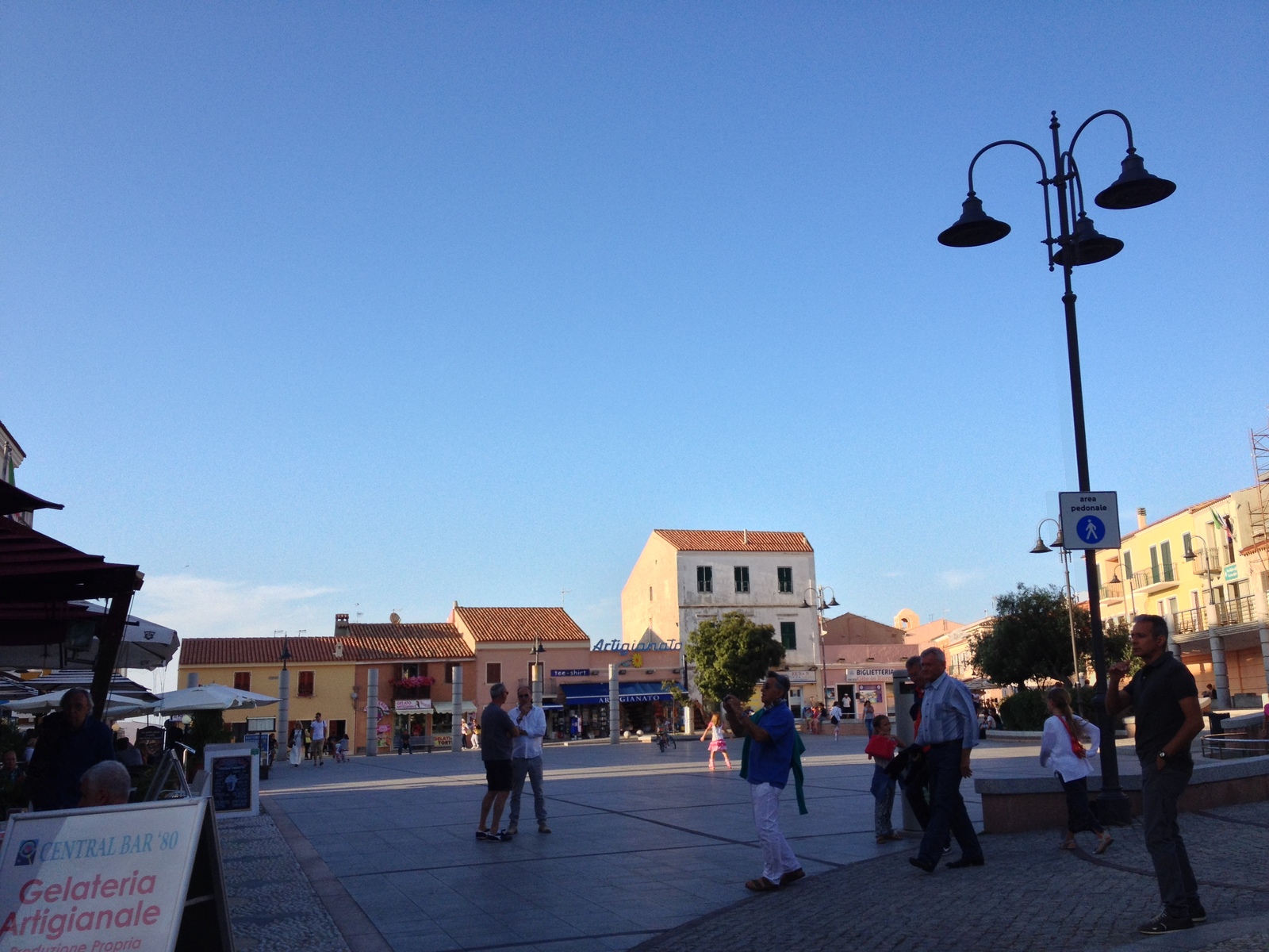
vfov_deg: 40.7
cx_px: 634
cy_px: 476
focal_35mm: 35
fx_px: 1283
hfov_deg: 52.6
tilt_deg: +11.0
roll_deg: -1.6
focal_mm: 4.28
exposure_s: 1/812
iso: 50
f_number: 2.4
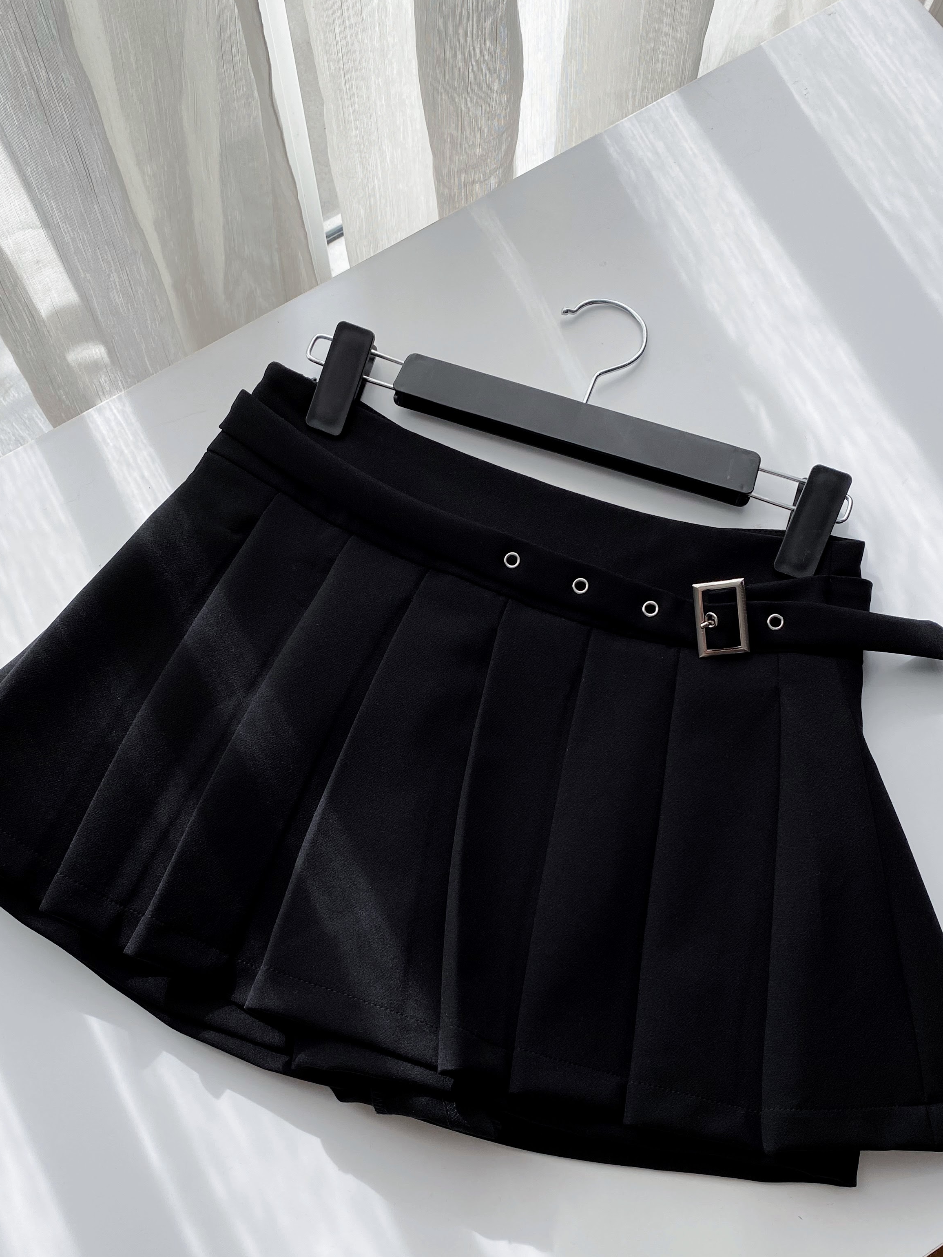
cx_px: 451
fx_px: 1235
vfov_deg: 53.7
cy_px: 739
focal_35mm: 34
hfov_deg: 41.8
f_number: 1.8
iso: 32
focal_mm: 4.25
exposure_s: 1/374
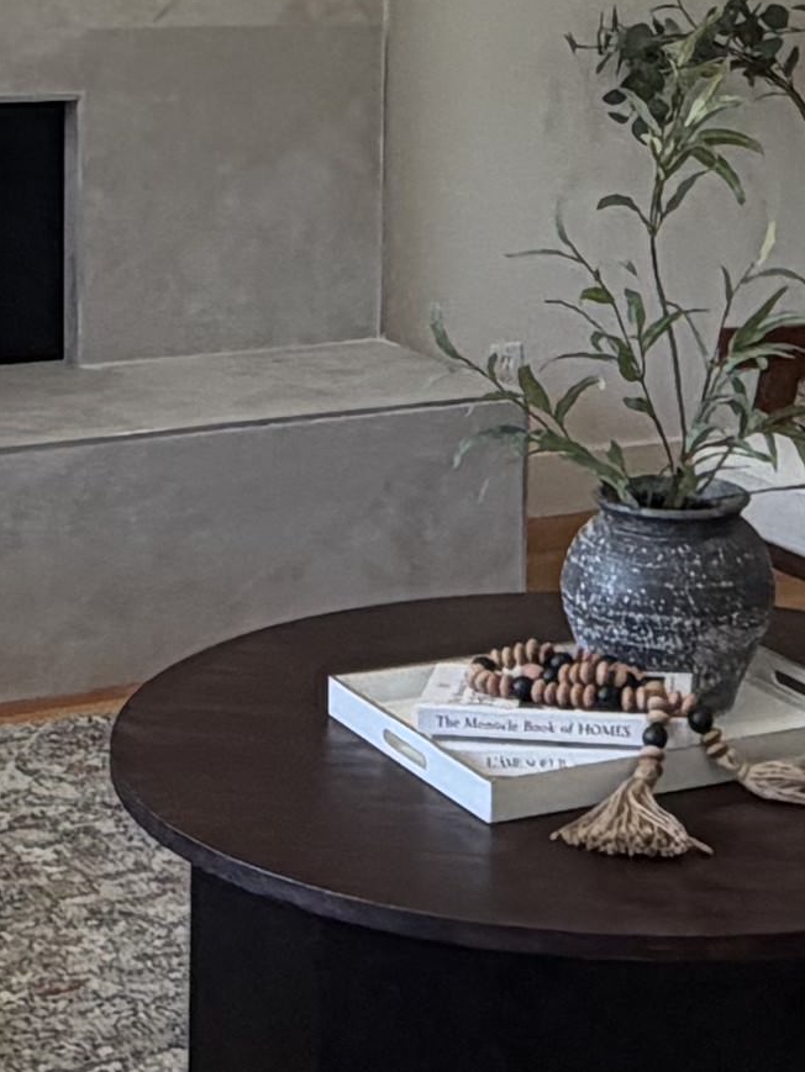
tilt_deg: -6.2
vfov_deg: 21.0
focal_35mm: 92
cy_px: 178
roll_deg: -2.5
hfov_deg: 16.0
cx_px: 519
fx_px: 2852
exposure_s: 1/121
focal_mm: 2.22
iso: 50
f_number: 2.2
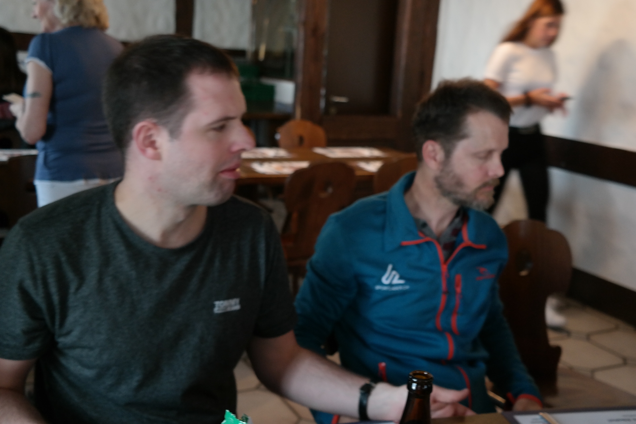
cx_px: 318
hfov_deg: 47.4
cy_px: 212
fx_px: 724
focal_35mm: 41
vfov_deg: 32.6
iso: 800
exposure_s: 1/40
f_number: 4
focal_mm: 27
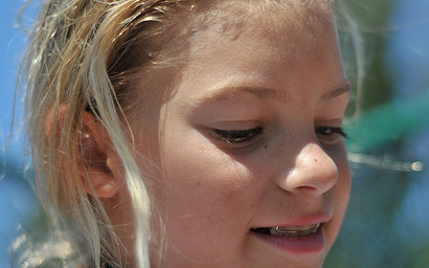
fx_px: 1262
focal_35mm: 108
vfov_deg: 12.1
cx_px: 247
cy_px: 190
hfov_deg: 19.3
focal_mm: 50
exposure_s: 1/8000
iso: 200
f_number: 2
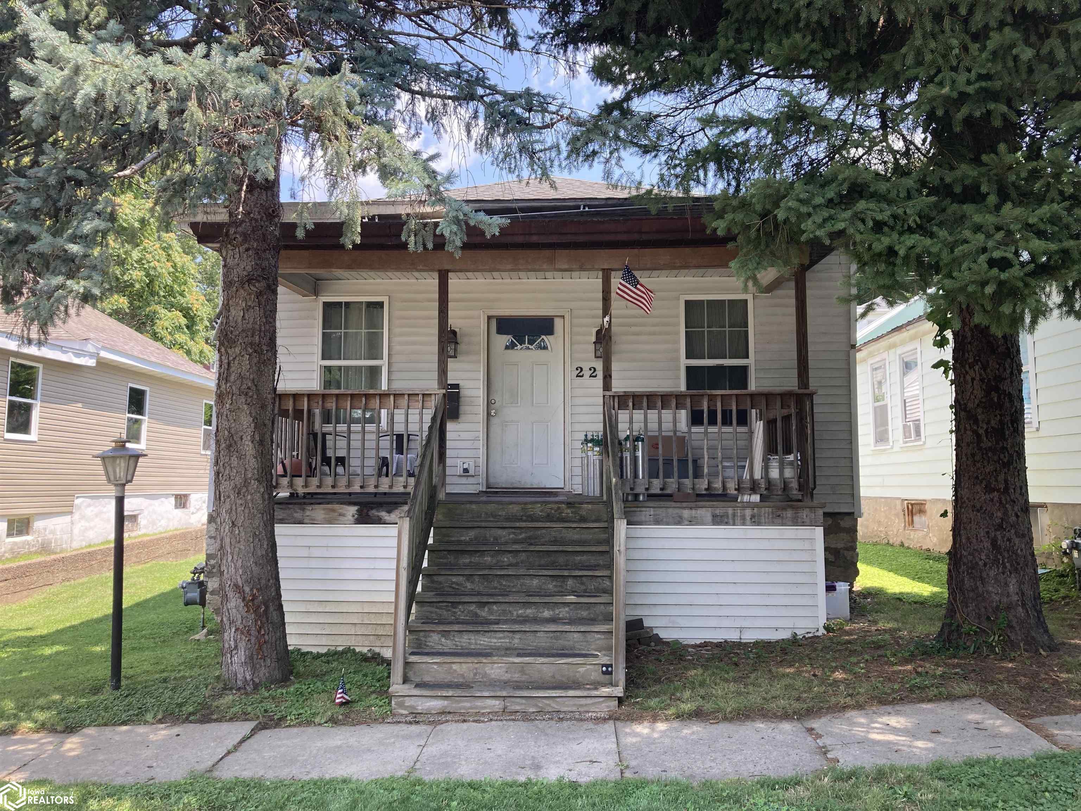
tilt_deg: +6.0
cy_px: 406
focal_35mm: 28
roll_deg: -1.0
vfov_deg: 49.7
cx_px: 540
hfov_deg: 63.4
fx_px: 874
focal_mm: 3.99
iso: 20
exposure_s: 1/326
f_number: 1.8
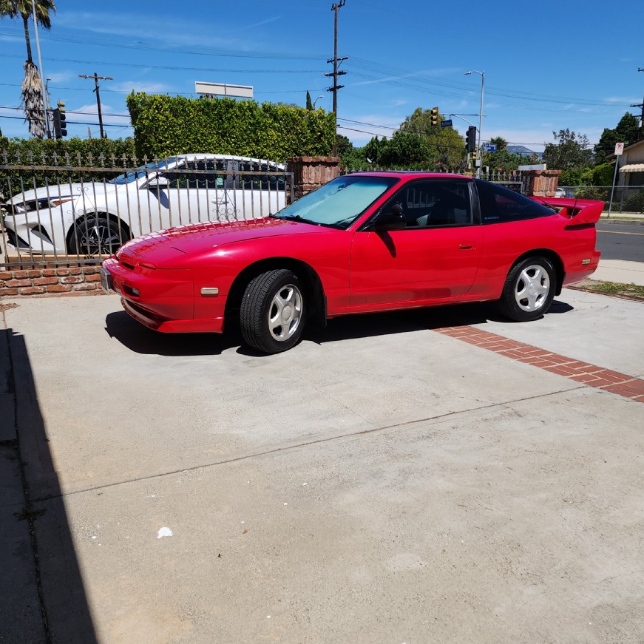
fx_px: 589
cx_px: 325
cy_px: 341
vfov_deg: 57.3
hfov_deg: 57.3
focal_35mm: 28
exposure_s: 1/1819
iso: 12
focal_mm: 6.4
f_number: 1.8
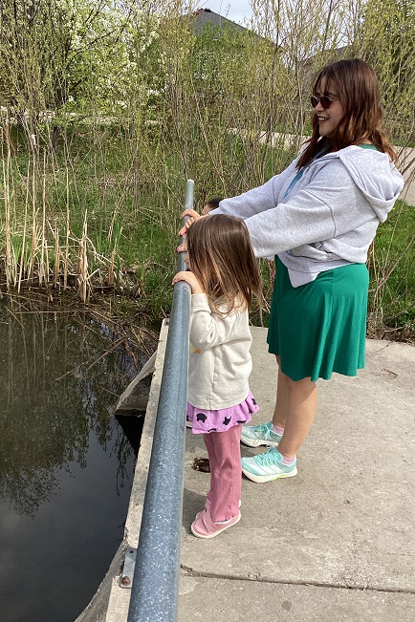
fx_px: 571
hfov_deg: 40.0
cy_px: 314
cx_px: 205
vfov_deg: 57.2
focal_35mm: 33
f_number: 2.4
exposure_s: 1/1199
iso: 25
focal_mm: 3.3
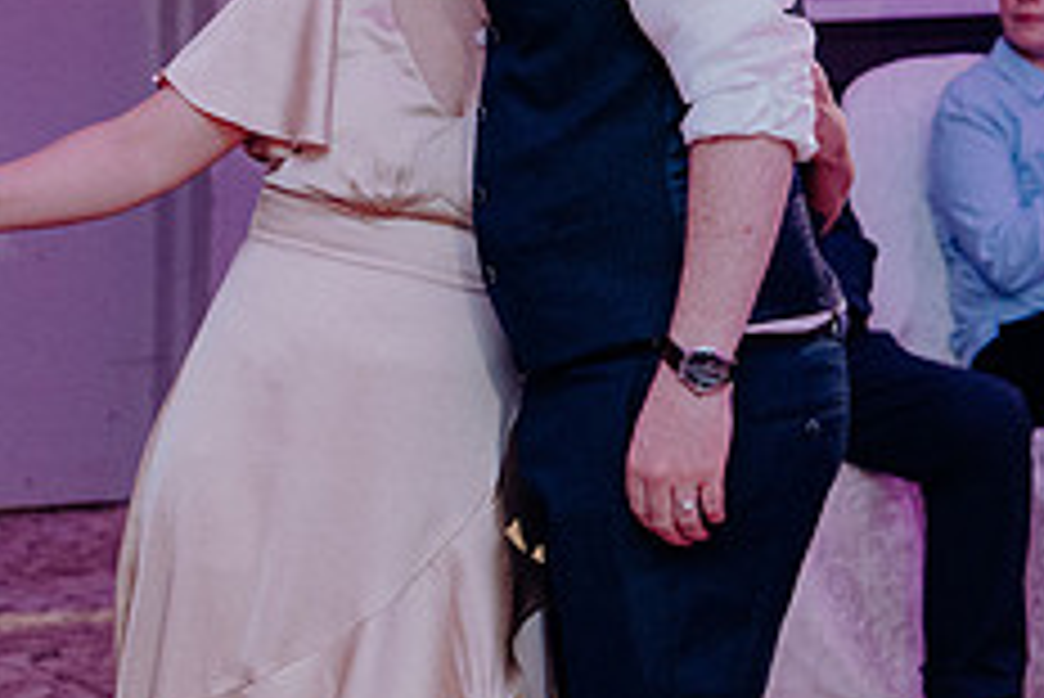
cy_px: 160
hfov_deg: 11.7
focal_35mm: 175
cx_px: 148
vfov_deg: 7.8
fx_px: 5078
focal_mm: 70
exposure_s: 1/160
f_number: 3.5
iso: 3200
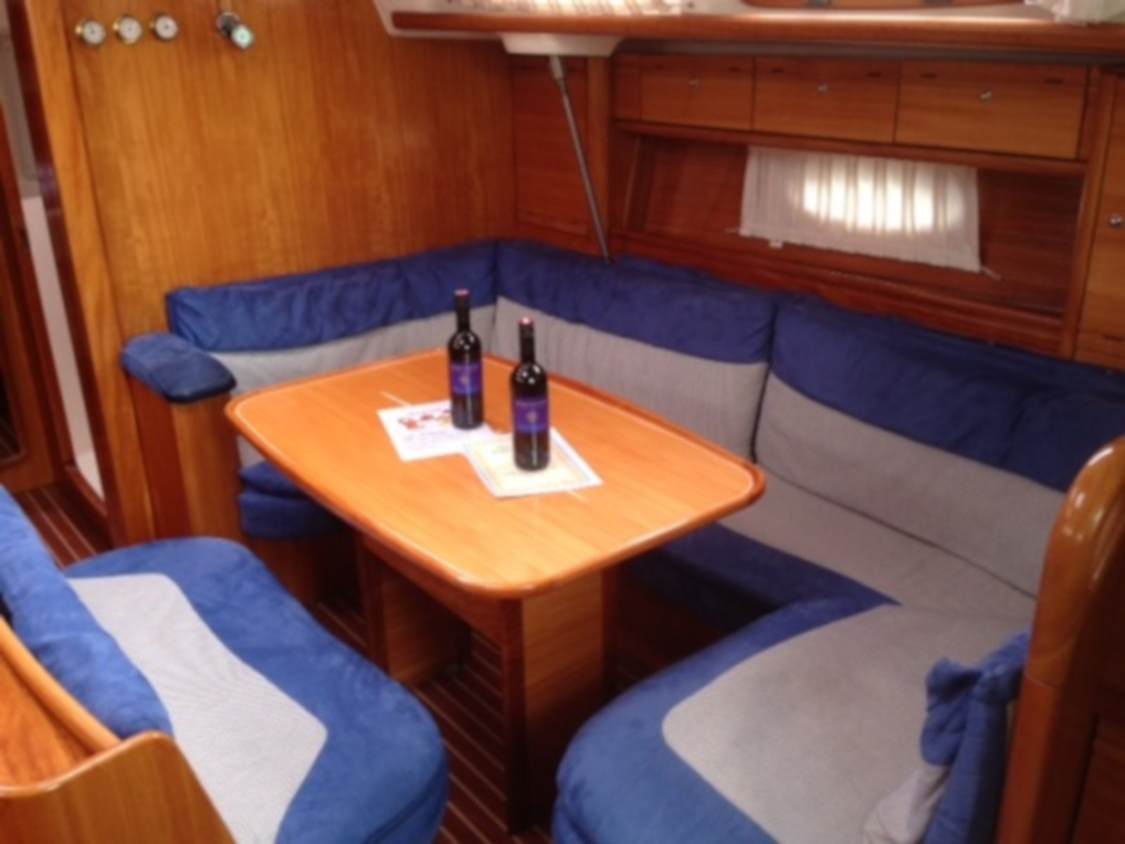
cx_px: 562
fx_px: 1072
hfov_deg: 55.4
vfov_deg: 42.9
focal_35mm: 33
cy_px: 422
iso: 50
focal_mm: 4.12
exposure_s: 1/30
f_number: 2.4
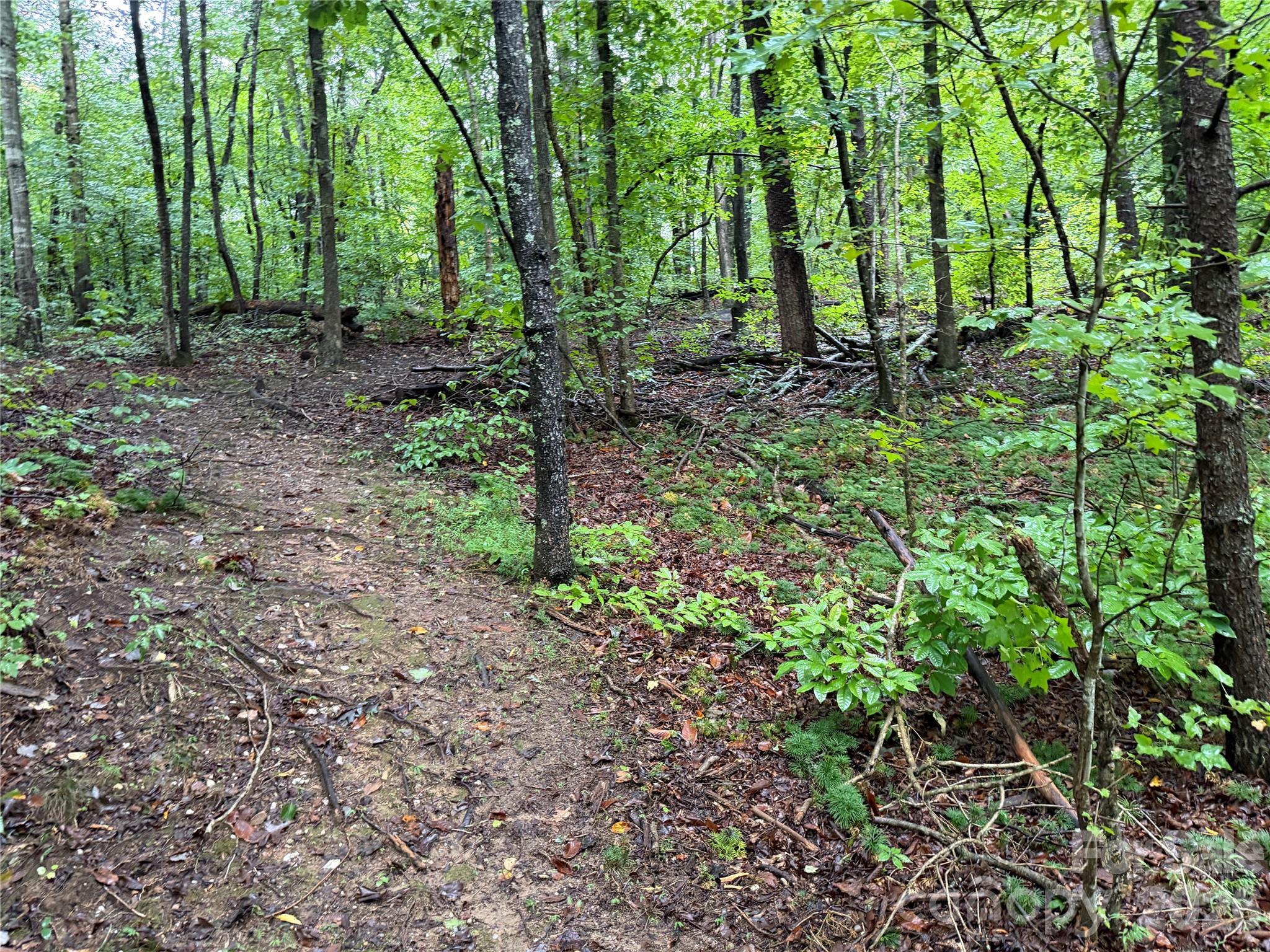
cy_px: 476
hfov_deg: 71.6
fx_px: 881
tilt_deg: -0.5
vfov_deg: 56.8
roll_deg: +4.4
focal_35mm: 24
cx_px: 635
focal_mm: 6.76
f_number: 1.78
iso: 500
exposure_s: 1/60
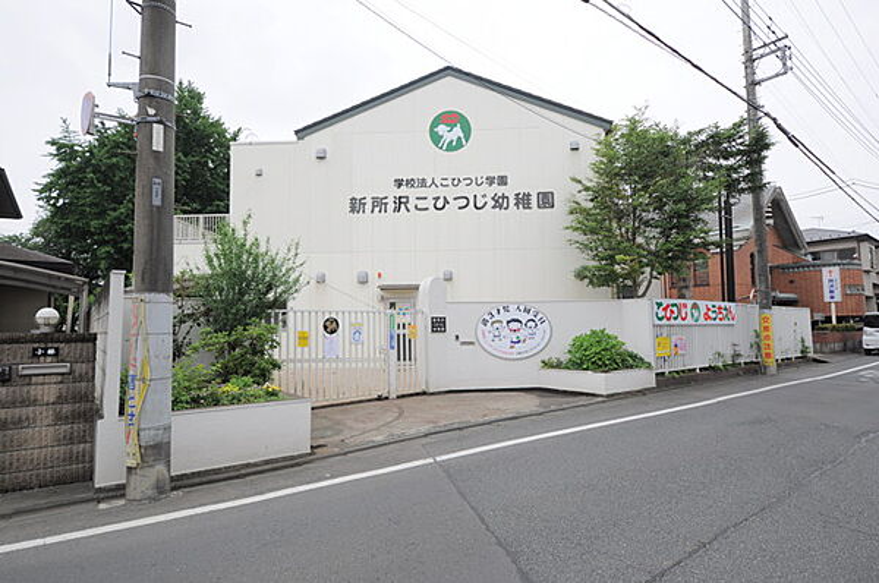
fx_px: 475
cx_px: 440
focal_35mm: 20
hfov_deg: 85.5
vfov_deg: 63.0
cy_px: 292
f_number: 8
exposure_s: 1/250
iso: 200
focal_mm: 13
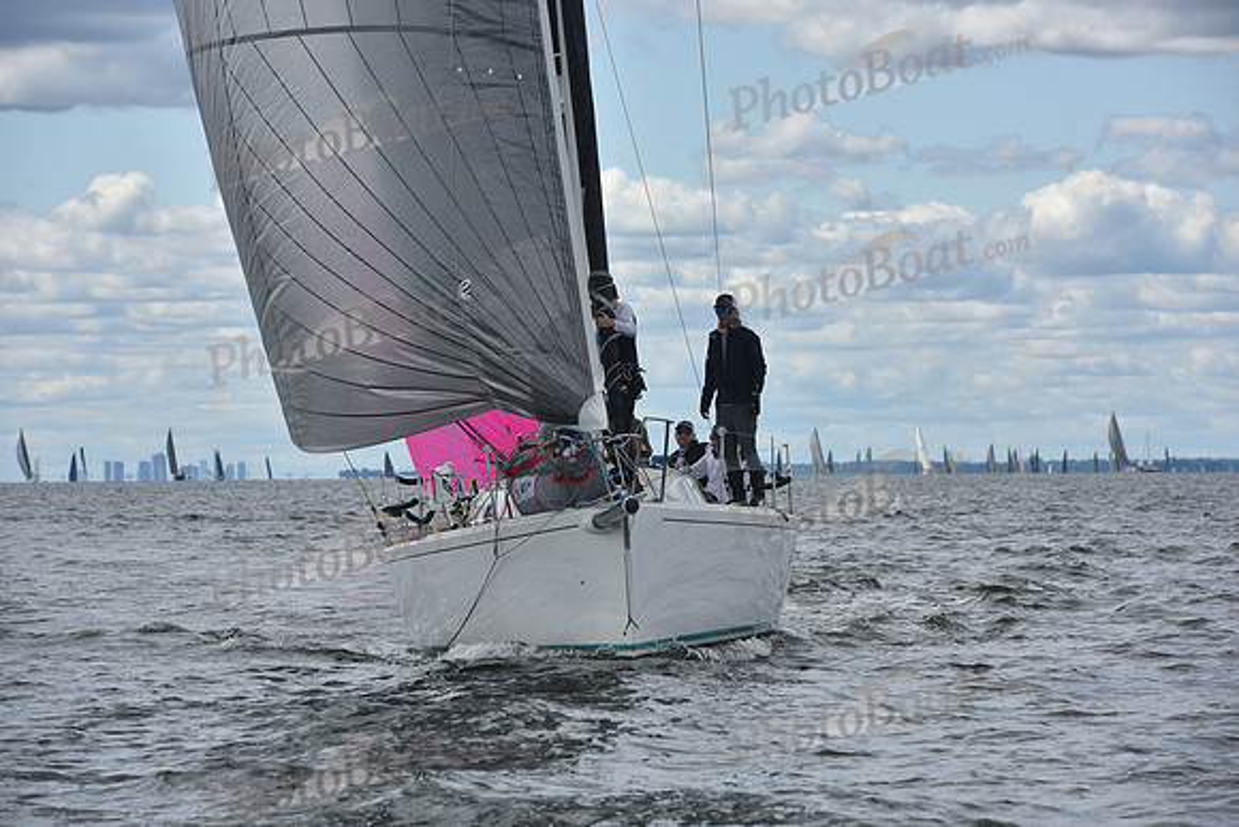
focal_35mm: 200
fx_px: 6885
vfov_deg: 6.9
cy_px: 414
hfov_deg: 10.3
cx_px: 620
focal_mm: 200
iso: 250
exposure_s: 1/800
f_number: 10
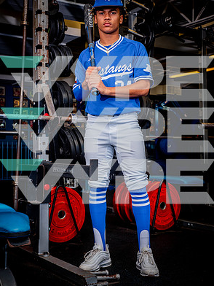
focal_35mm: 53
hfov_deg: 27.5
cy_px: 131
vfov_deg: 36.1
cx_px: 108
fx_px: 437
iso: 160
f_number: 6.3
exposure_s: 1/125
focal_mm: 48
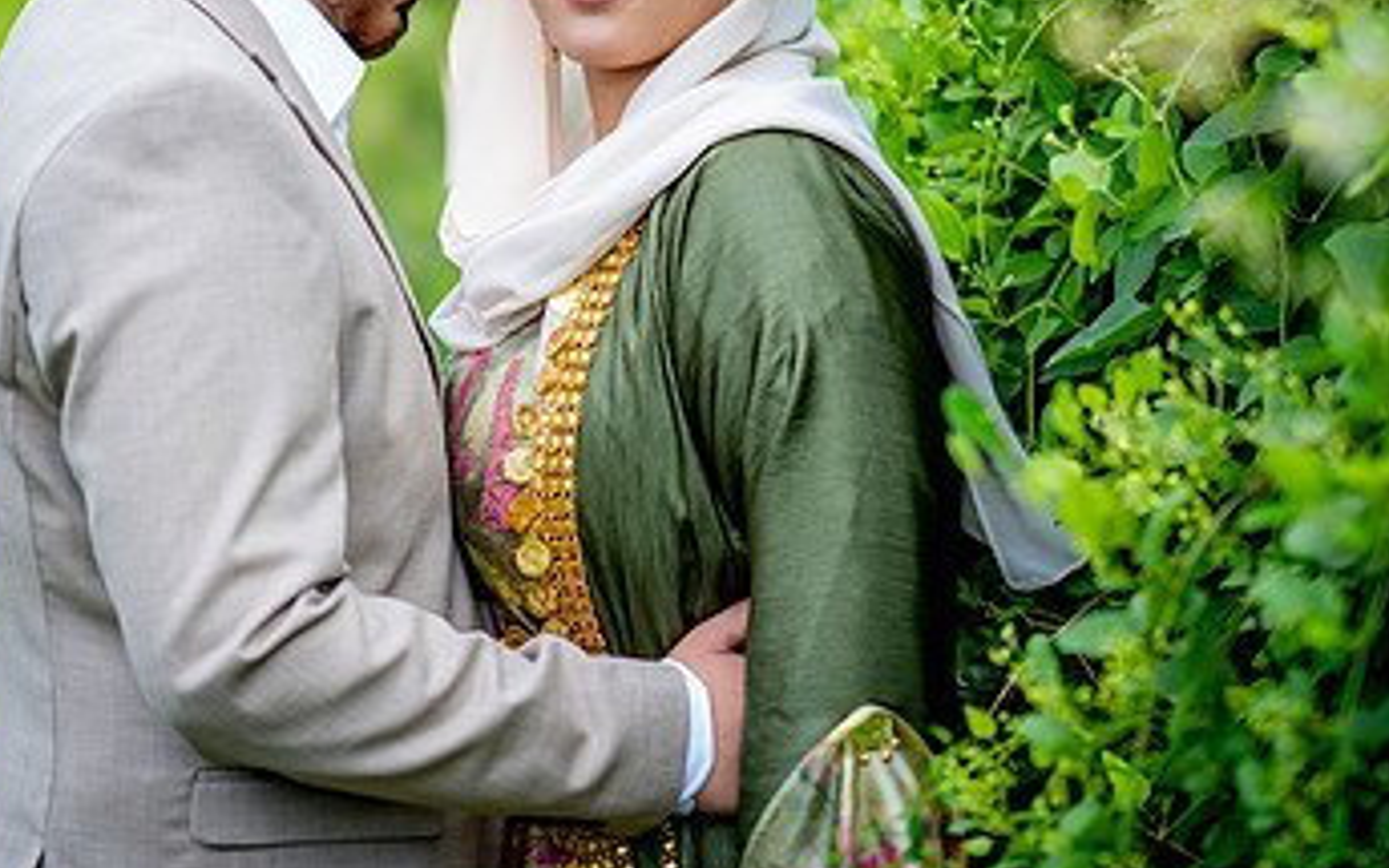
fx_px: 5527
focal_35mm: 146
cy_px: 216
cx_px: 727
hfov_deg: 14.3
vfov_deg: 9.0
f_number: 1.4
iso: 100
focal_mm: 85
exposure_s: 1/2500
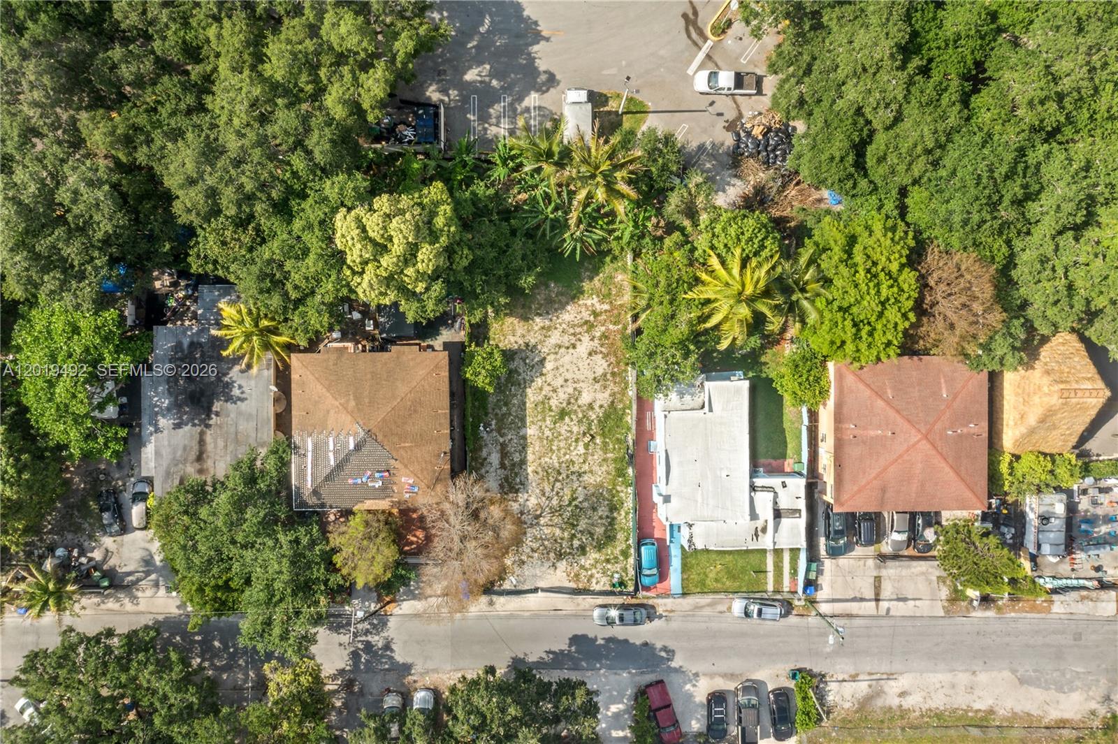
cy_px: 372
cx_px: 559
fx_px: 869
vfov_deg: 46.4
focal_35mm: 28
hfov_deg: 65.5
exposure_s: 1/60
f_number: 11
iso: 100
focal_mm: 10.26
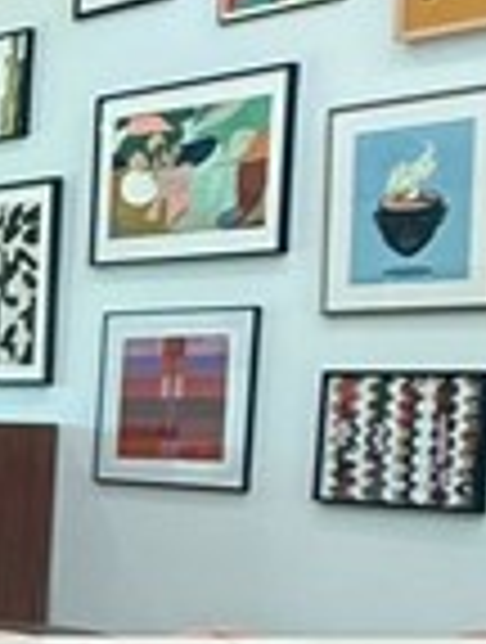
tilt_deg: -2.3
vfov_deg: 19.4
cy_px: 500
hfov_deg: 9.7
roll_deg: -0.8
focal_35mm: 100
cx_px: -1134
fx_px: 1864
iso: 80
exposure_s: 1/40
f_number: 2.2
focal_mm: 2.22
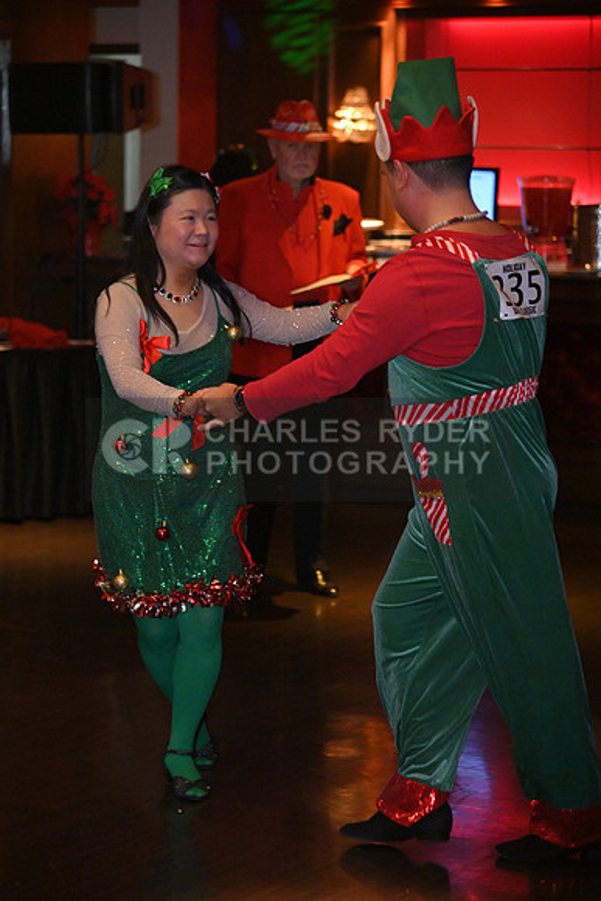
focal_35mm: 105
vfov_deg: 19.5
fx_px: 2628
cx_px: 300
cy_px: 450
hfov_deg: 13.0
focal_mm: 105
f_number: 4
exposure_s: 1/100
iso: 4000
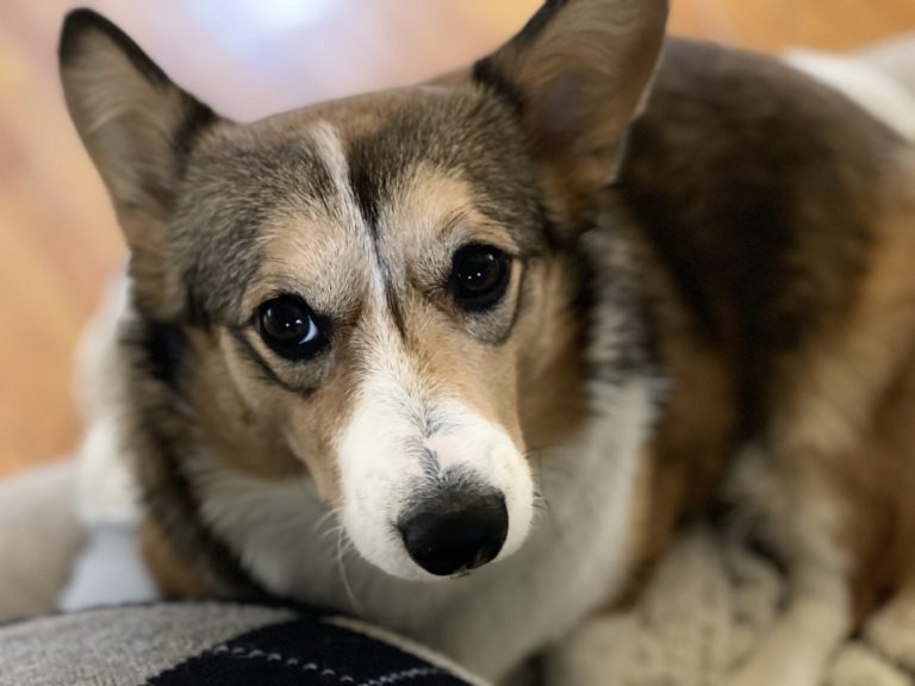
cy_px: 343
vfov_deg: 28.0
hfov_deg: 36.8
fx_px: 1375
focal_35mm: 52
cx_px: 458
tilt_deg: -48.5
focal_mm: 6
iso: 500
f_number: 2
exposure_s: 1/15
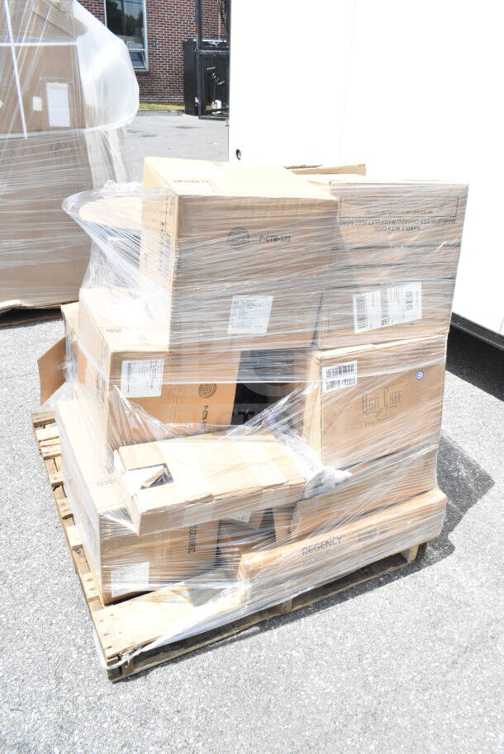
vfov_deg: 67.4
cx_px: 252
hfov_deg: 48.0
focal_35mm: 27
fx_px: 567
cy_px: 377
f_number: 13
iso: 1600
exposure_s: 1/640
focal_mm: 18
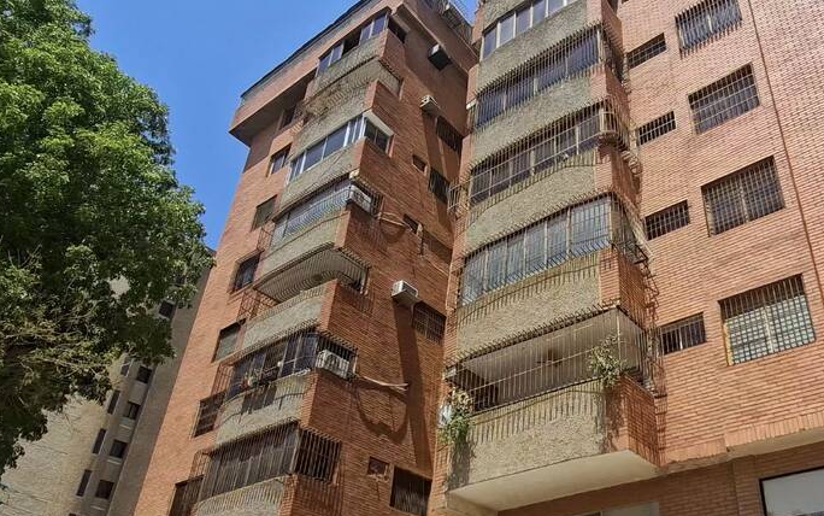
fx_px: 651
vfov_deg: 42.6
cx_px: 553
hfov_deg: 62.9
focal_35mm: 29
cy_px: 342
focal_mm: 1.74
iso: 40
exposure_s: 1/1000
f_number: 2.2
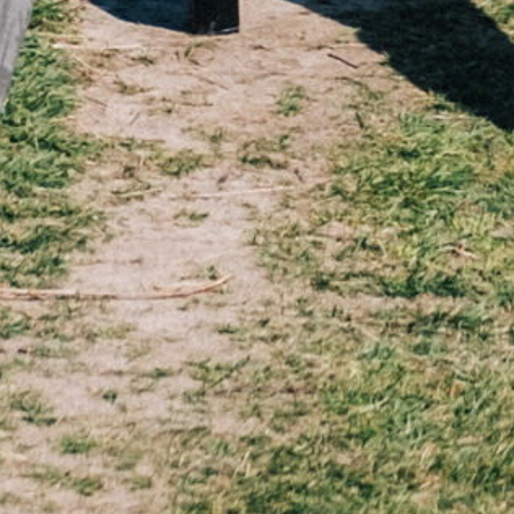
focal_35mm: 365
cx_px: 318
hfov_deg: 4.8
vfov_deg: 4.5
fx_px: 6132
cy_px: -1371
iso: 250
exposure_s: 1/4000
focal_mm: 35
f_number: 2.8
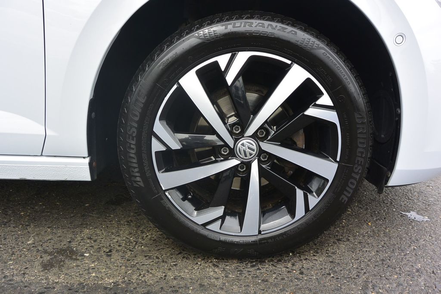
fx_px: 331
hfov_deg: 67.4
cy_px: 147
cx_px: 220
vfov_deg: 47.9
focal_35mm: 27
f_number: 4.5
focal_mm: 10
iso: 160
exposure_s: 1/400
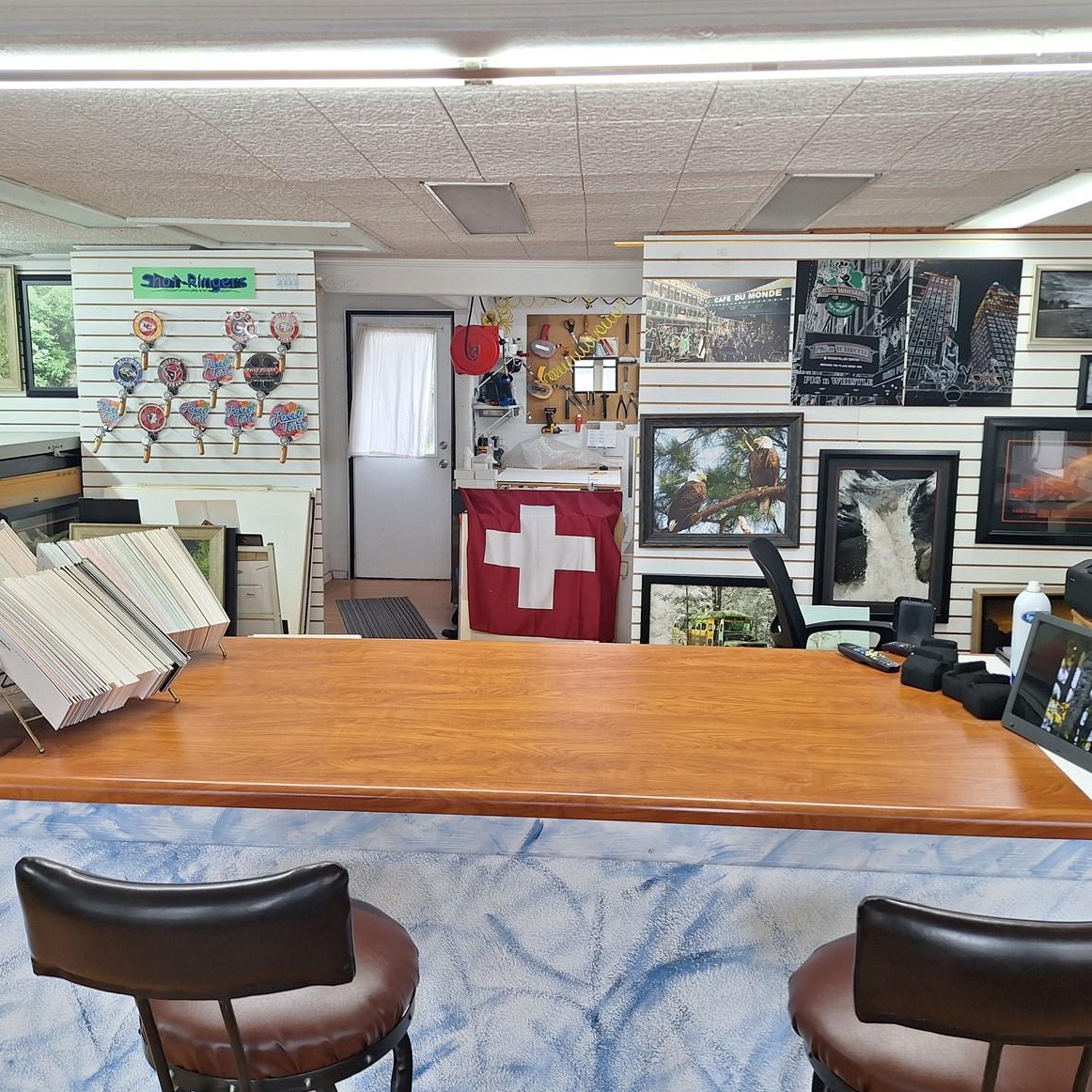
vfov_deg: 57.3
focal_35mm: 28
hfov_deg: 57.3
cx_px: 521
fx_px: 999
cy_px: 538
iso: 50
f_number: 1.8
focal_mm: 5.54
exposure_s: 1/50
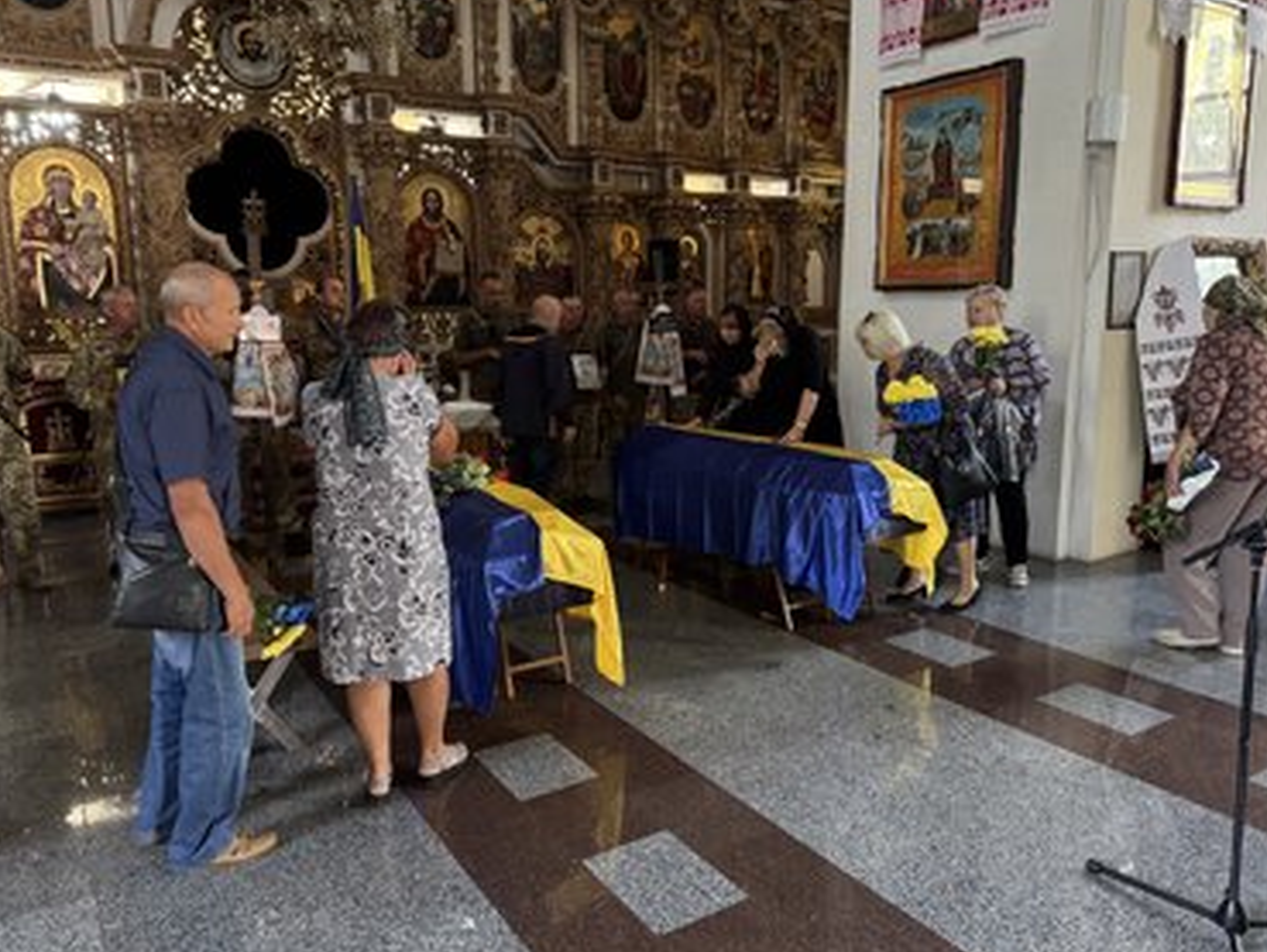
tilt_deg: -8.6
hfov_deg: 67.3
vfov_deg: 53.1
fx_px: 952
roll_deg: +0.7
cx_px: 618
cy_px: 464
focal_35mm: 26
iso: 640
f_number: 1.78
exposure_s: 1/33
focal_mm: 6.76
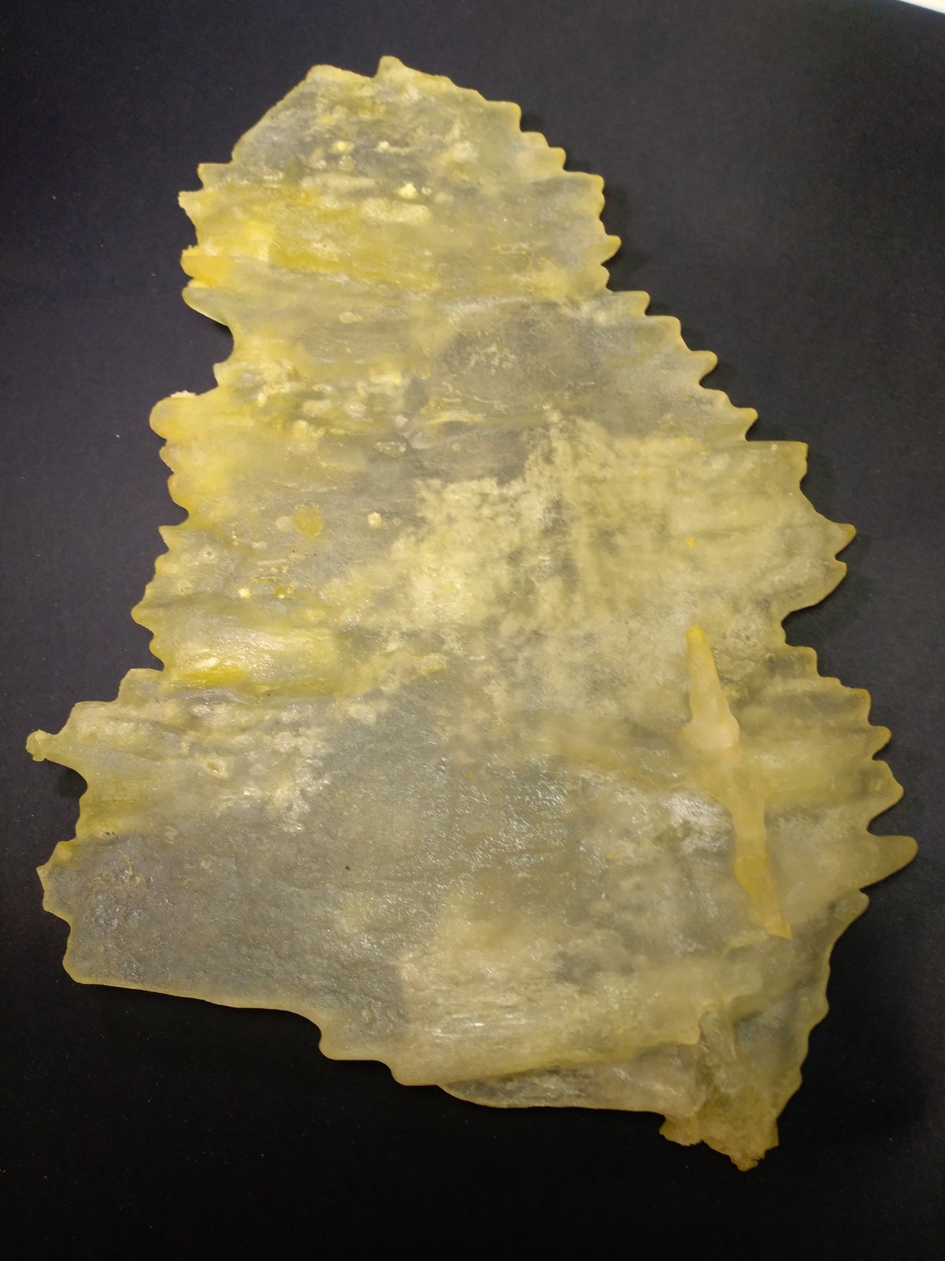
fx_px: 946
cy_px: 630
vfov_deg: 67.3
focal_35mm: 26
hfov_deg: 53.1
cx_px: 472
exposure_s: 1/30
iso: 147
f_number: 2
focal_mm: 3.54
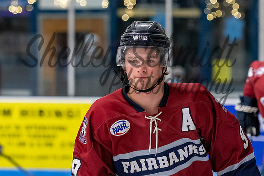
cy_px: 85
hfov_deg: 6.1
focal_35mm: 338
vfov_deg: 4.1
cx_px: 137
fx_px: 2478
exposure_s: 1/800
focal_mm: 135
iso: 2000
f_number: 3.2
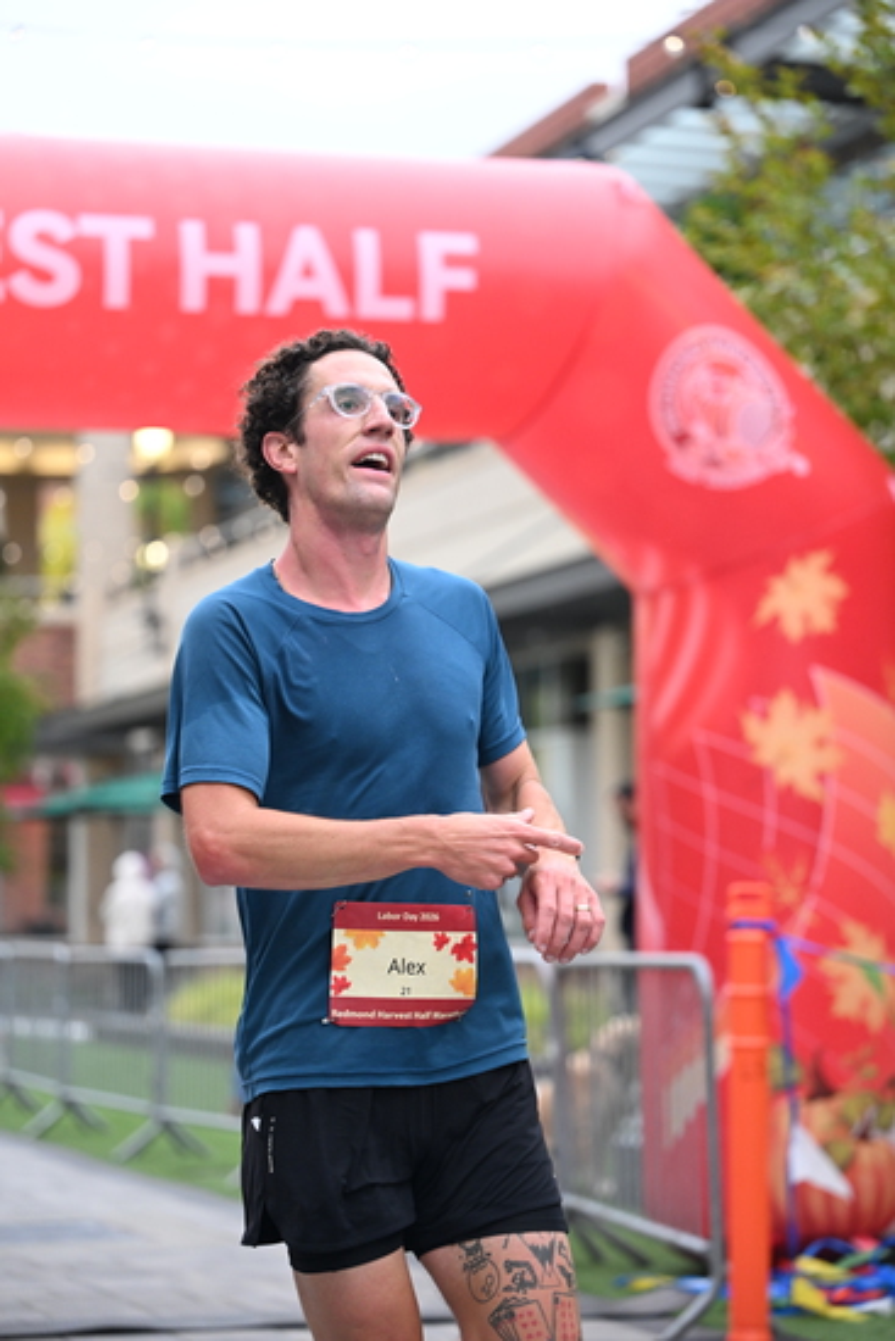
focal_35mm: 91
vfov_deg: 22.4
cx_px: 448
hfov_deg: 15.0
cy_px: 670
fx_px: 3391
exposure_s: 1/800
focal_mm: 91
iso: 1600
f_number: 2.8
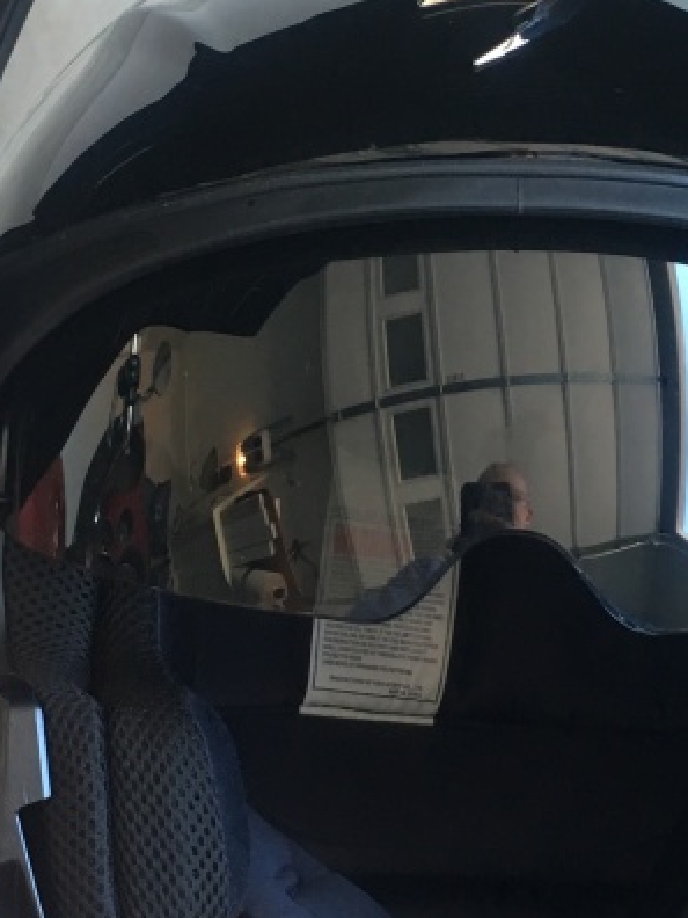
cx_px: 375
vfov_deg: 25.0
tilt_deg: -65.7
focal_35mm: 78
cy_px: 508
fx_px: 2067
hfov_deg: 18.9
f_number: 2.2
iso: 100
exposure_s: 1/30
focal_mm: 4.15
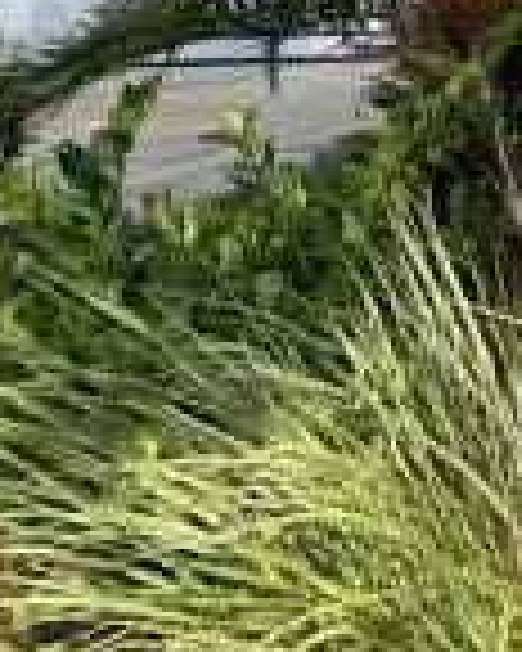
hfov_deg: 11.5
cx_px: 1242
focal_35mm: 112
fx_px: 2163
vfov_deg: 16.0
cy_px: -279
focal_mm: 4.2
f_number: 1.6
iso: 32
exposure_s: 1/2053
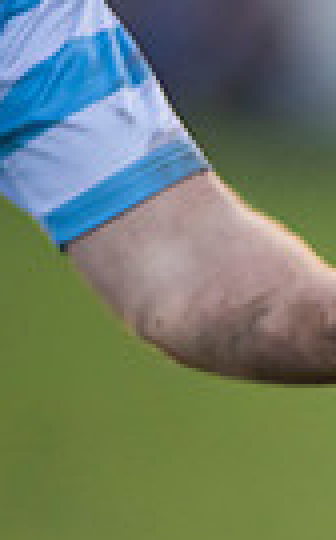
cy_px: 660
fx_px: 30014
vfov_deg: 1.0
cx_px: 1250
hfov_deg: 0.6
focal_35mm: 2042
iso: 2000
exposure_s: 1/2500
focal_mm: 400
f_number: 3.5
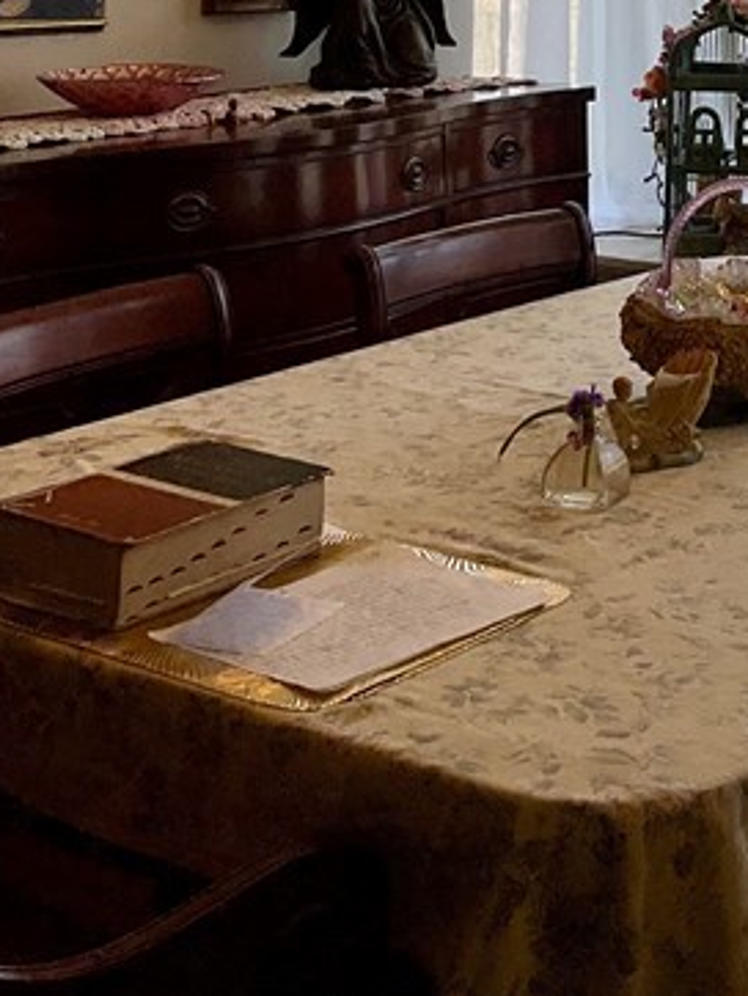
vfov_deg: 22.6
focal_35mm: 82
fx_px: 2360
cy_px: -63
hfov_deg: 17.5
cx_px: 784
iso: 16
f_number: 1.8
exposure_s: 1/243
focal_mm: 3
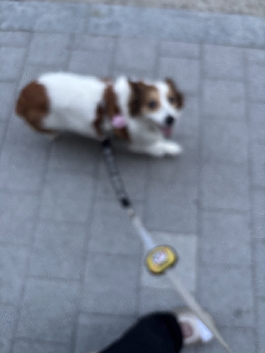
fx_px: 265
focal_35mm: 26
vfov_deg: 67.3
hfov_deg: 53.1
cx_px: 132
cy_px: 176
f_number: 1.6
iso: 320
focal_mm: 5.96
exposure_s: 1/60
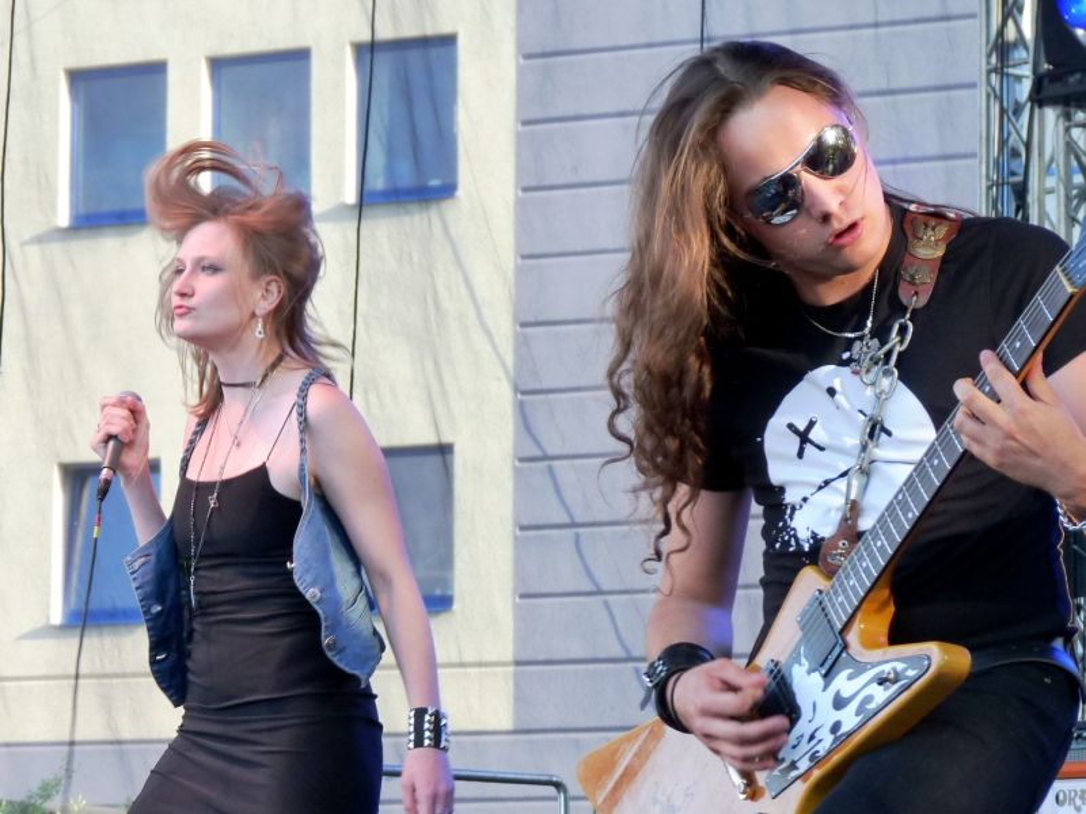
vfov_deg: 11.9
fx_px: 3922
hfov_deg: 15.8
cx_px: 543
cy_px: 407
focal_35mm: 125
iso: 125
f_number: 3.6
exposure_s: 1/100
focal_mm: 22.3
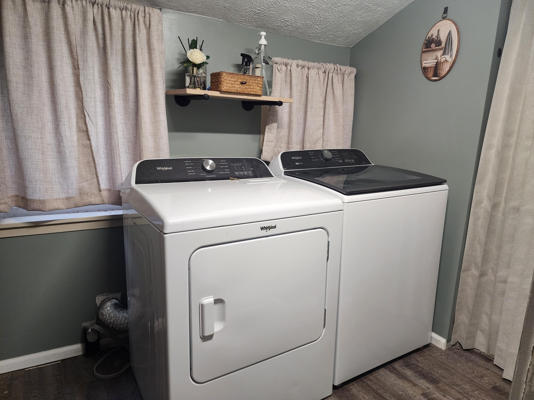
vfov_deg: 58.9
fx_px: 355
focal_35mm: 23
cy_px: 200
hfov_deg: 73.9
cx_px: 267
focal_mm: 6.4
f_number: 1.8
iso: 400
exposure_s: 1/120
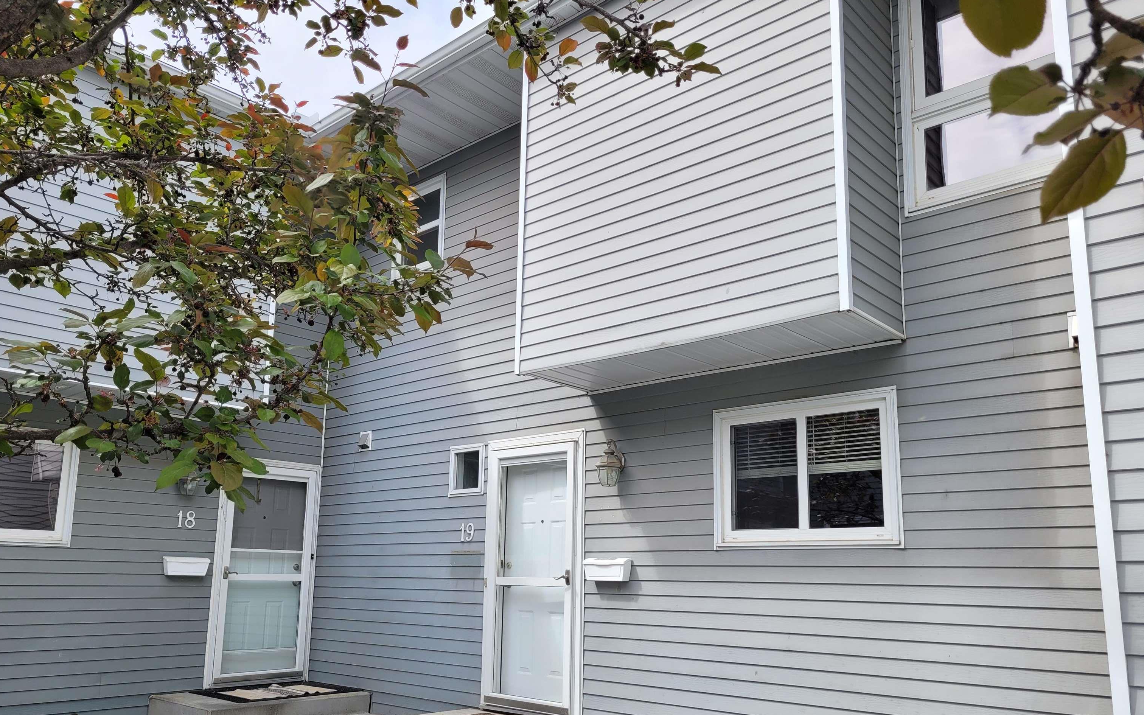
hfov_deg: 66.5
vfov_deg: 44.3
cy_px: 432
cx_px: 565
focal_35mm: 28
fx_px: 873
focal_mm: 5.4
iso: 40
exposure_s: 1/1070
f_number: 1.8
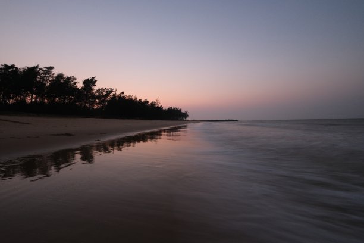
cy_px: 122
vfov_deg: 77.3
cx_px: 182
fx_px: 152
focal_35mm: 15
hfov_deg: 100.4
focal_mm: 10
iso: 800
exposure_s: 1.5
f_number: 10
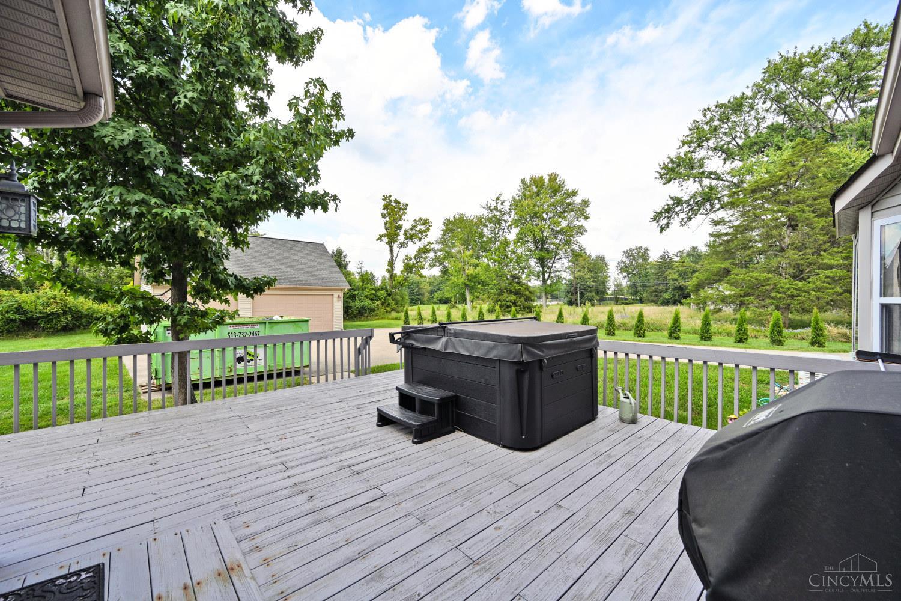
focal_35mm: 14
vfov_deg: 81.2
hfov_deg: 104.3
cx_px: 450
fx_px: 350
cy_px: 300
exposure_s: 1/320
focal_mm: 14
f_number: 6.3
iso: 100
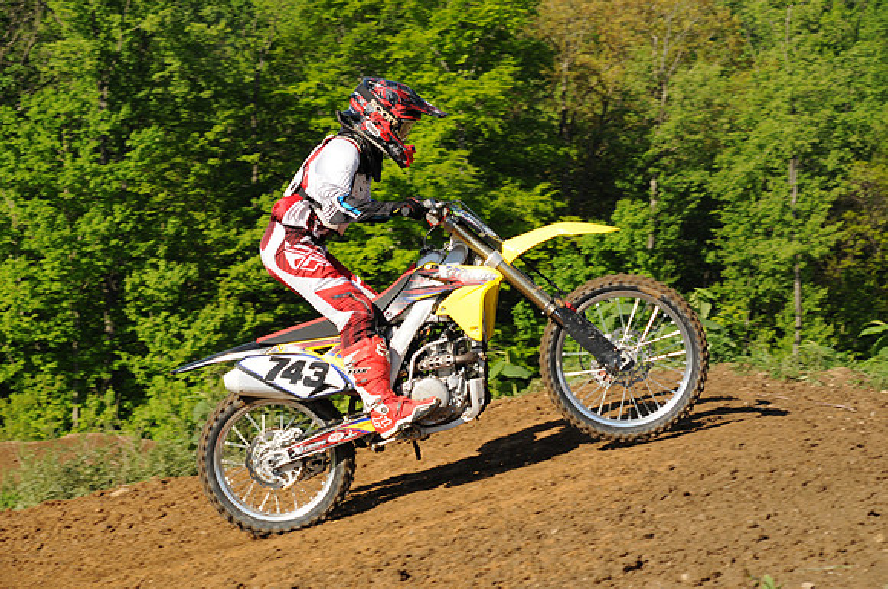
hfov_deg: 21.9
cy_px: 294
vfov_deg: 14.7
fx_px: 2291
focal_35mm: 93
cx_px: 444
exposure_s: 1/1000
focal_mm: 62
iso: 400
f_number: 7.1
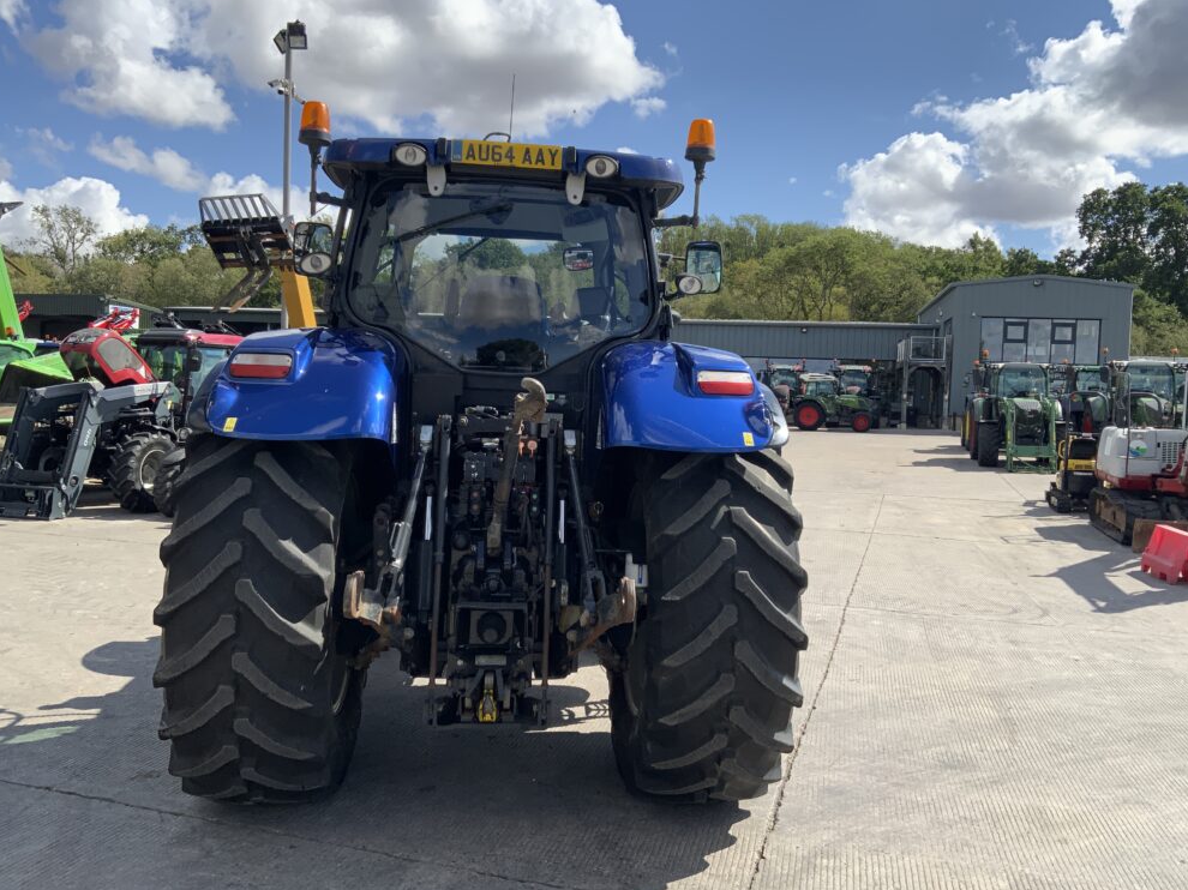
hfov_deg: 60.0
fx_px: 1029
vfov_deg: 46.8
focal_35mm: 30
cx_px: 595
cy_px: 440
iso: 16
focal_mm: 3
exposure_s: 1/1577
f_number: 1.8
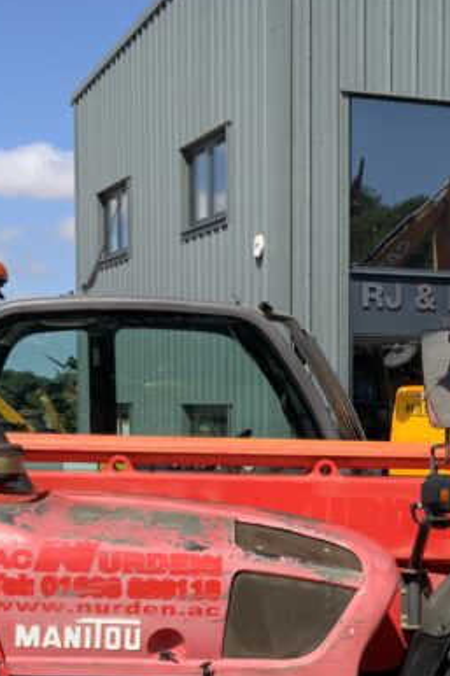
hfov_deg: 16.8
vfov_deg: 25.1
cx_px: 396
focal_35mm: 80
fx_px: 1501
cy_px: 511
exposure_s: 1/1912
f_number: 1.8
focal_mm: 3
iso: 16
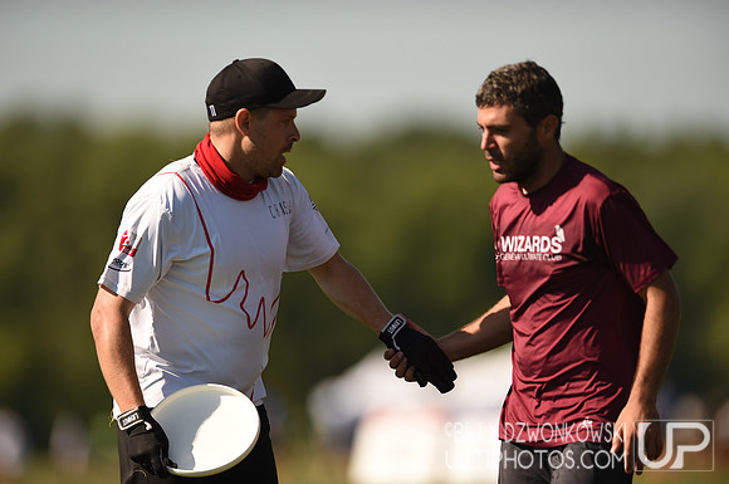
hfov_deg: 5.2
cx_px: 364
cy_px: 242
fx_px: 8089
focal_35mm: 400
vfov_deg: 3.4
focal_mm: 400
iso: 100
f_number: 3.2
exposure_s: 1/2000
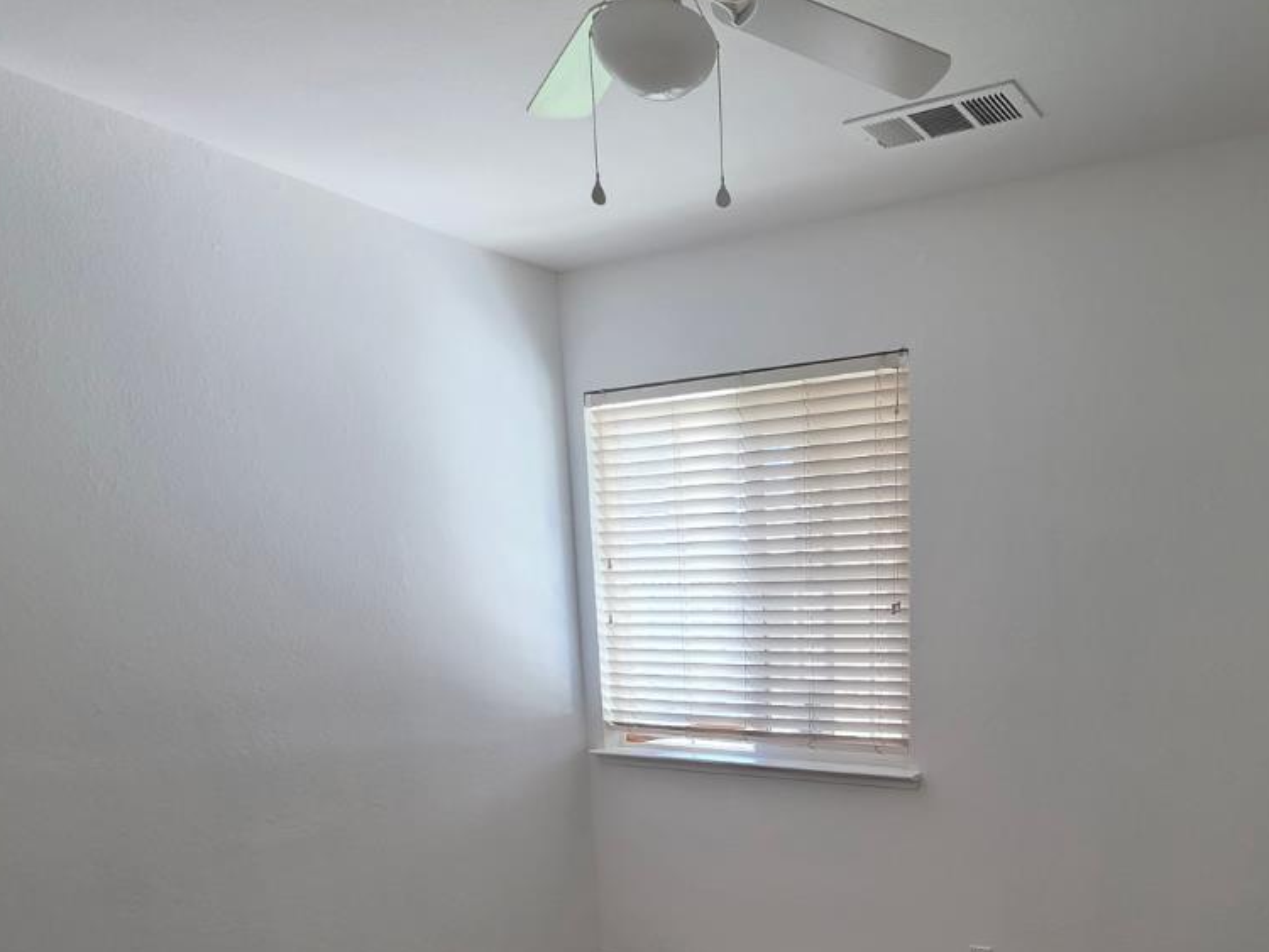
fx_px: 953
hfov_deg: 65.1
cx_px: 871
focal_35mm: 26
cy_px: 829
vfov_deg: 48.4
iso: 160
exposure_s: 1/120
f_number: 1.9
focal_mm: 2.2
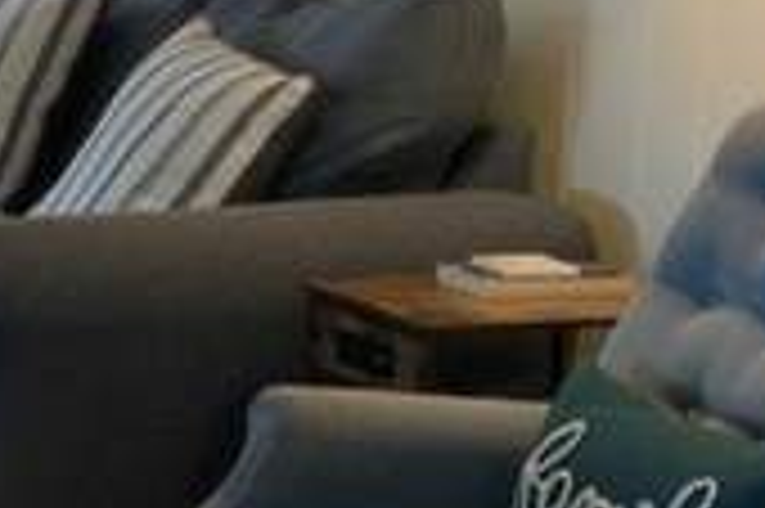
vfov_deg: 9.6
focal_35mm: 142
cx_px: -824
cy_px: 171
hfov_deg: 12.5
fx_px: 3015
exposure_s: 1/60
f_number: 1.8
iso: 160
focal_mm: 3
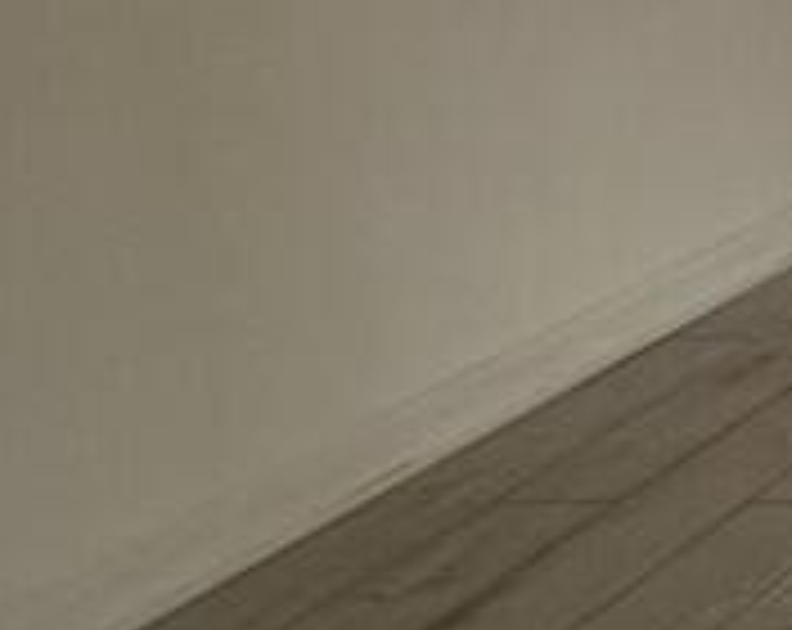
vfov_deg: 20.0
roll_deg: +0.0
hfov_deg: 14.7
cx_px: 1940
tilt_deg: -10.6
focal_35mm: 74
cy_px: -4
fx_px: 1731
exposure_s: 1/100
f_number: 1.8
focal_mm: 1.57
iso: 100
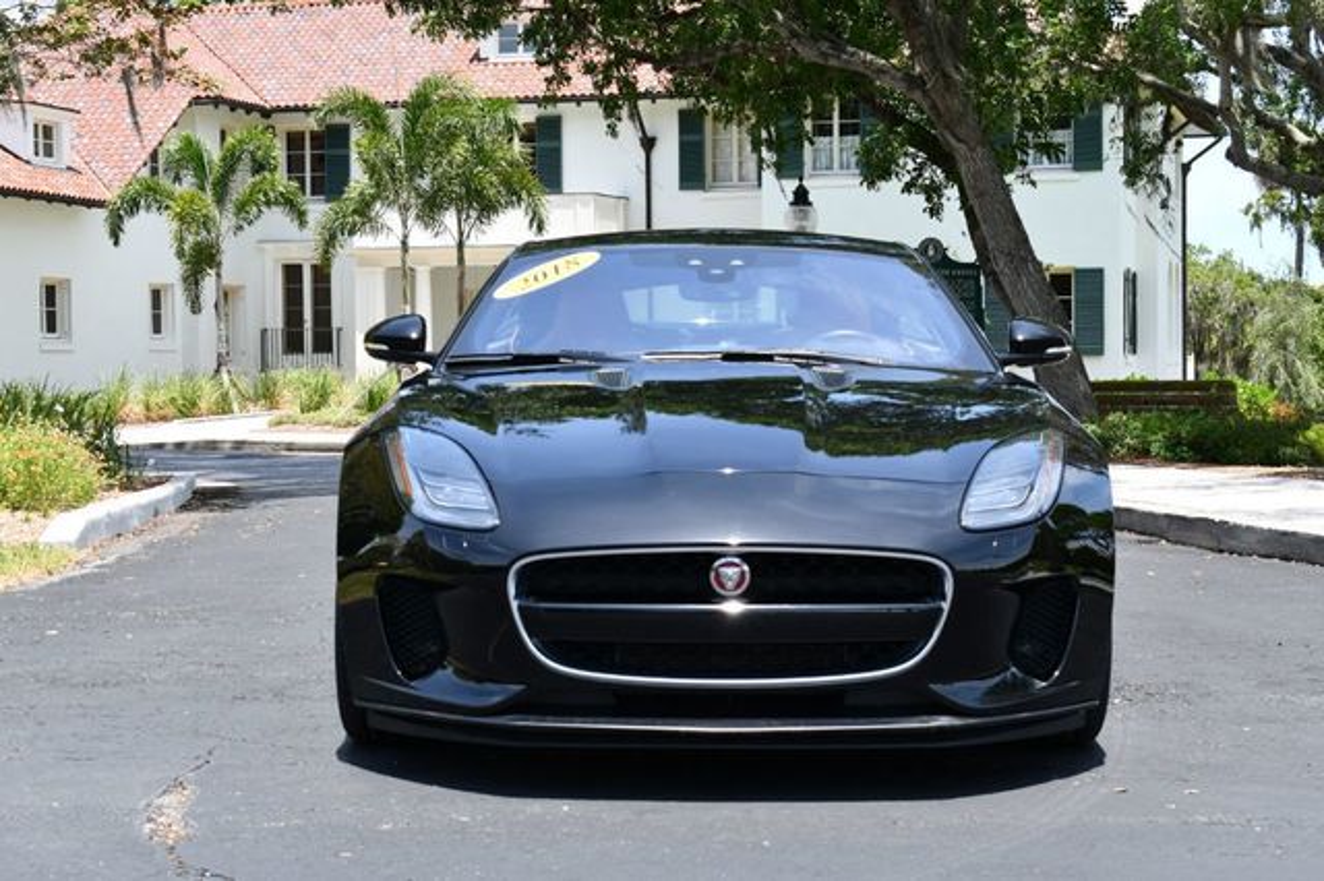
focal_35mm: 72
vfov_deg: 18.9
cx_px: 662
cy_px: 440
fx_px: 2647
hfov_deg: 28.1
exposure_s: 1/250
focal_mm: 48
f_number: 8
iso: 200
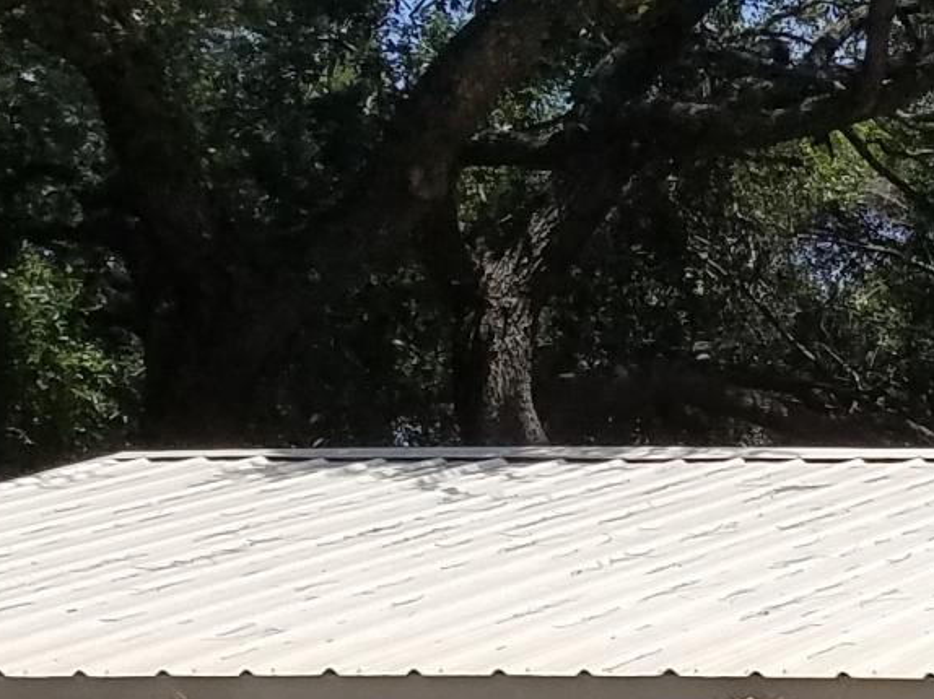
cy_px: 1088
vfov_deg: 10.5
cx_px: 2368
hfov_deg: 11.5
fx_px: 3668
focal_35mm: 136
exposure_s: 1/3296
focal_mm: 4.2
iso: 50
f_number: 1.7
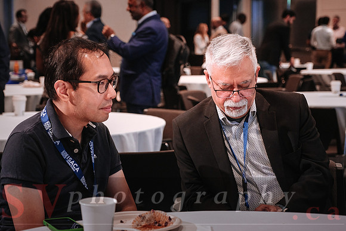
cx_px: 188
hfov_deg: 26.5
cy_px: 120
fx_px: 734
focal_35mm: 76
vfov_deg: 17.9
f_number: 2.8
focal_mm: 44.1
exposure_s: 1/60
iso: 800
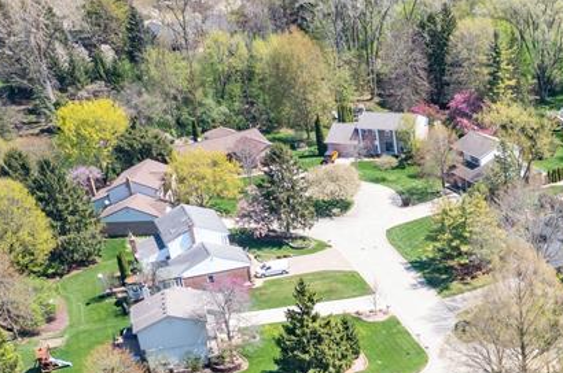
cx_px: 666
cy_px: 464
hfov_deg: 26.0
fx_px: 1093
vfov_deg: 18.3
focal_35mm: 70
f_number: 5
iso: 100
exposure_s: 1/200
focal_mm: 10.26
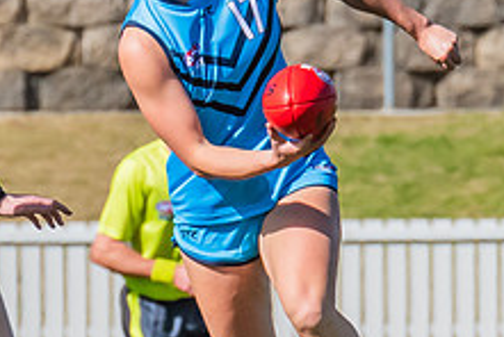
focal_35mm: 2463
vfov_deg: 0.6
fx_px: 34527
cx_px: 137
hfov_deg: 0.8
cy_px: 96
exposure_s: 1/1250
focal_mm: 420
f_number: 11
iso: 800
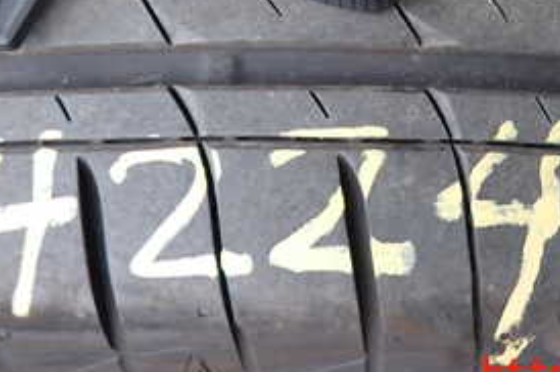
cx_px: 331
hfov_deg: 35.0
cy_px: -57
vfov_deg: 22.2
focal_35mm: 57
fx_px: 886
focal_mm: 4.5
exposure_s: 1/200
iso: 100
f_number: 2
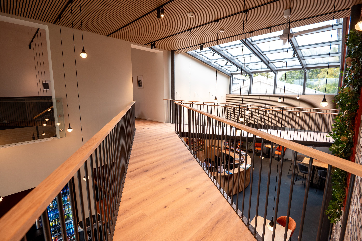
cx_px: 181
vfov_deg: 73.7
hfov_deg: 96.8
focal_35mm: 16
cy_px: 120
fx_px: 161
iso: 125
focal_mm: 16
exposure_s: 1/100
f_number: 4
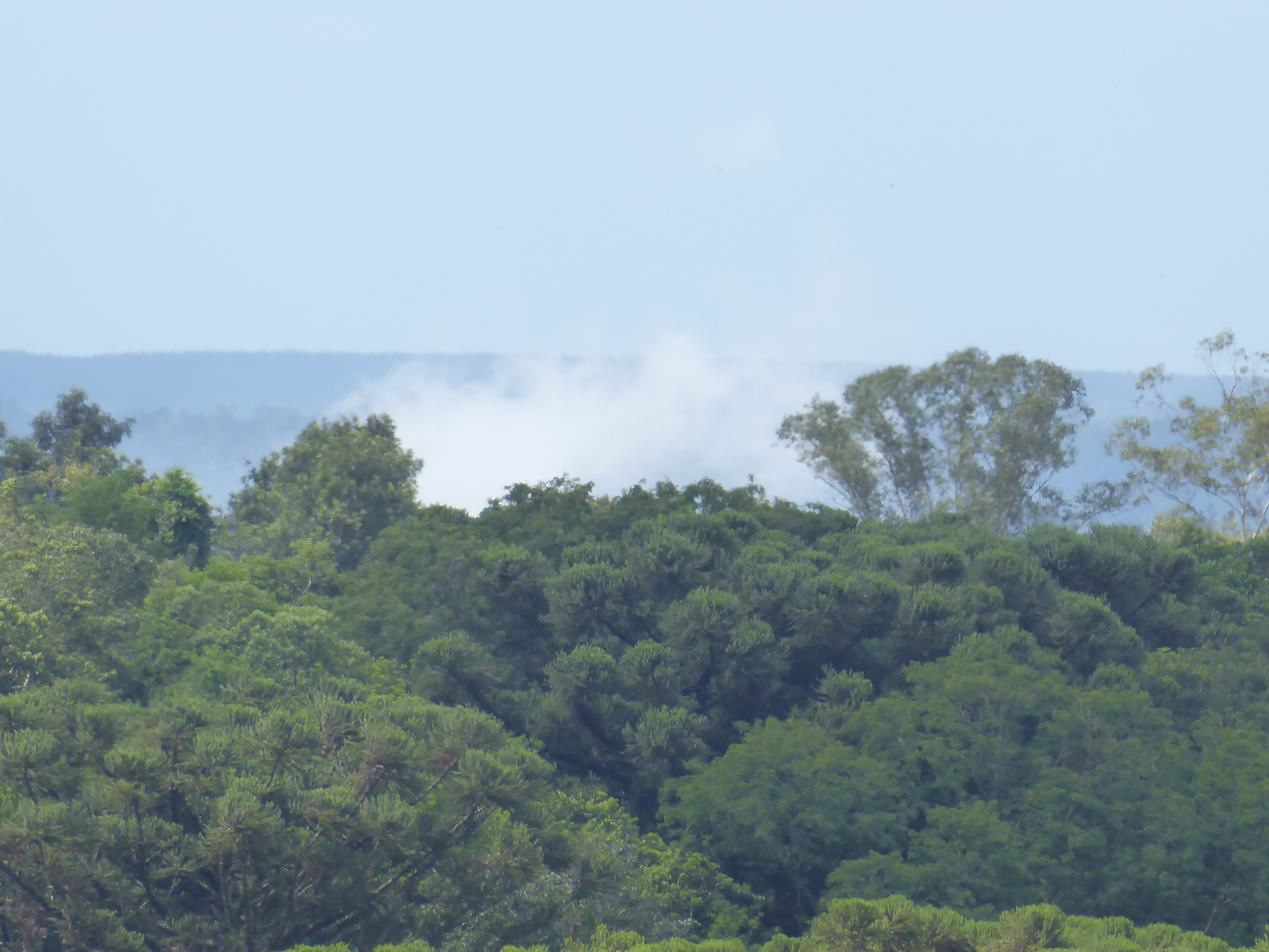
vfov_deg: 1.3
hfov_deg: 1.7
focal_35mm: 1181
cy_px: 476
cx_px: 634
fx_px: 43295
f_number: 6.4
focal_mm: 129
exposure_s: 1/200
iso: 125
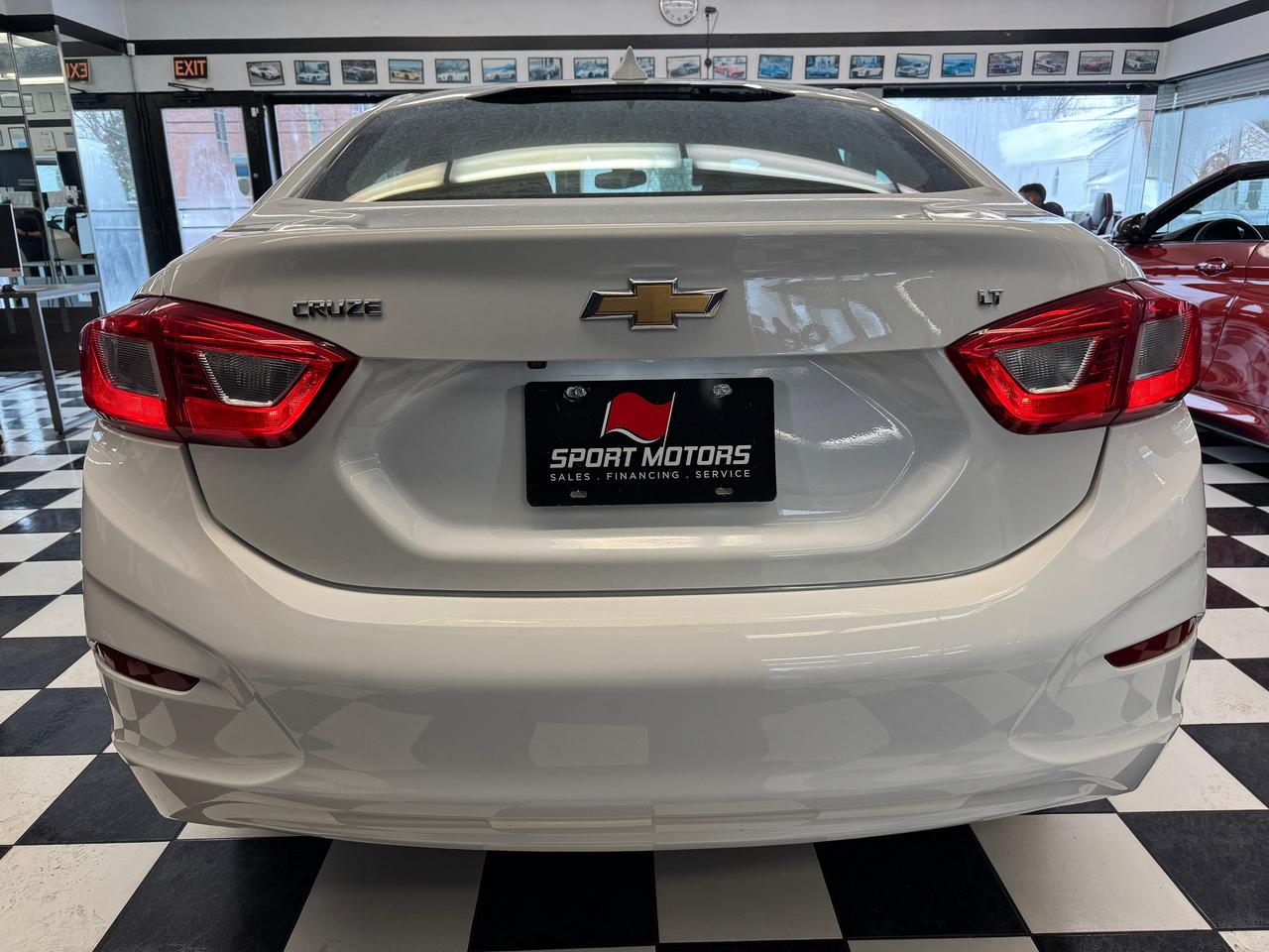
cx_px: 634
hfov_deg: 71.6
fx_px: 880
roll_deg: +0.5
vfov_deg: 56.8
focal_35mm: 24
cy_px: 476
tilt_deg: -16.2
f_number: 1.78
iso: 80
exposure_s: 1/120
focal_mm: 6.76
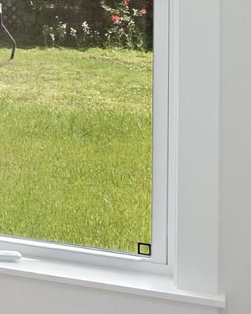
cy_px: -108
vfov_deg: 15.9
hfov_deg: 10.4
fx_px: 1059
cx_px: -459
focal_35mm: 114
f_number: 5.6
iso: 1250
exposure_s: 1/60
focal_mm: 16
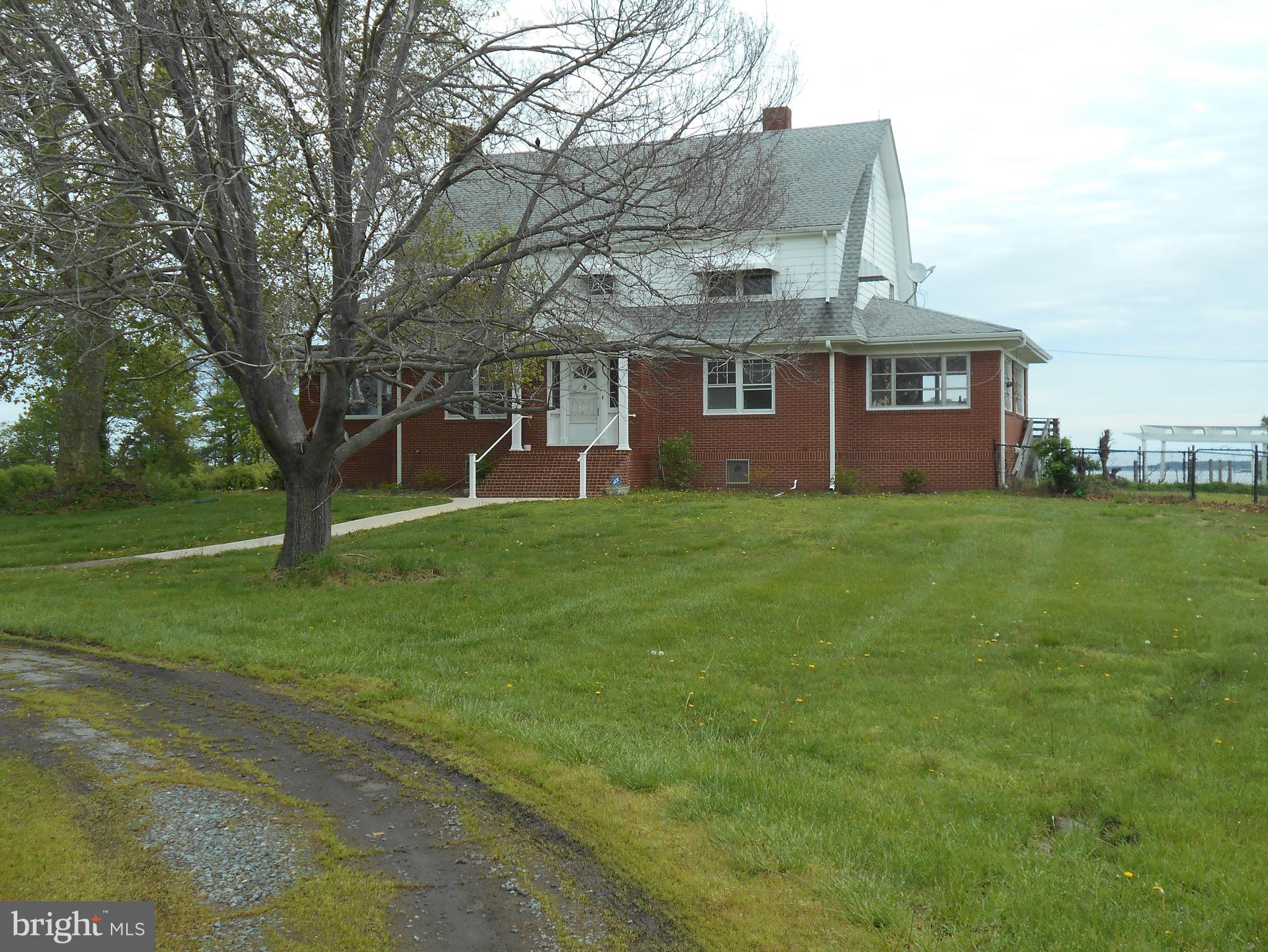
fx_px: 1356
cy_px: 476
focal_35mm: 37
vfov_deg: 38.7
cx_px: 634
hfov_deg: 50.1
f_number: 3.9
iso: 80
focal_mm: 6.7
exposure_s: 1/400
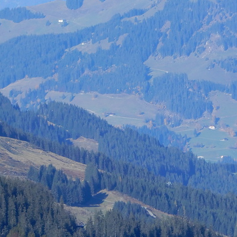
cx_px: 258
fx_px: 5221
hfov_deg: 2.6
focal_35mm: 674
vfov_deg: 2.6
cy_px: 1
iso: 80
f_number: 5.6
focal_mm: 44.6
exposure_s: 1/400
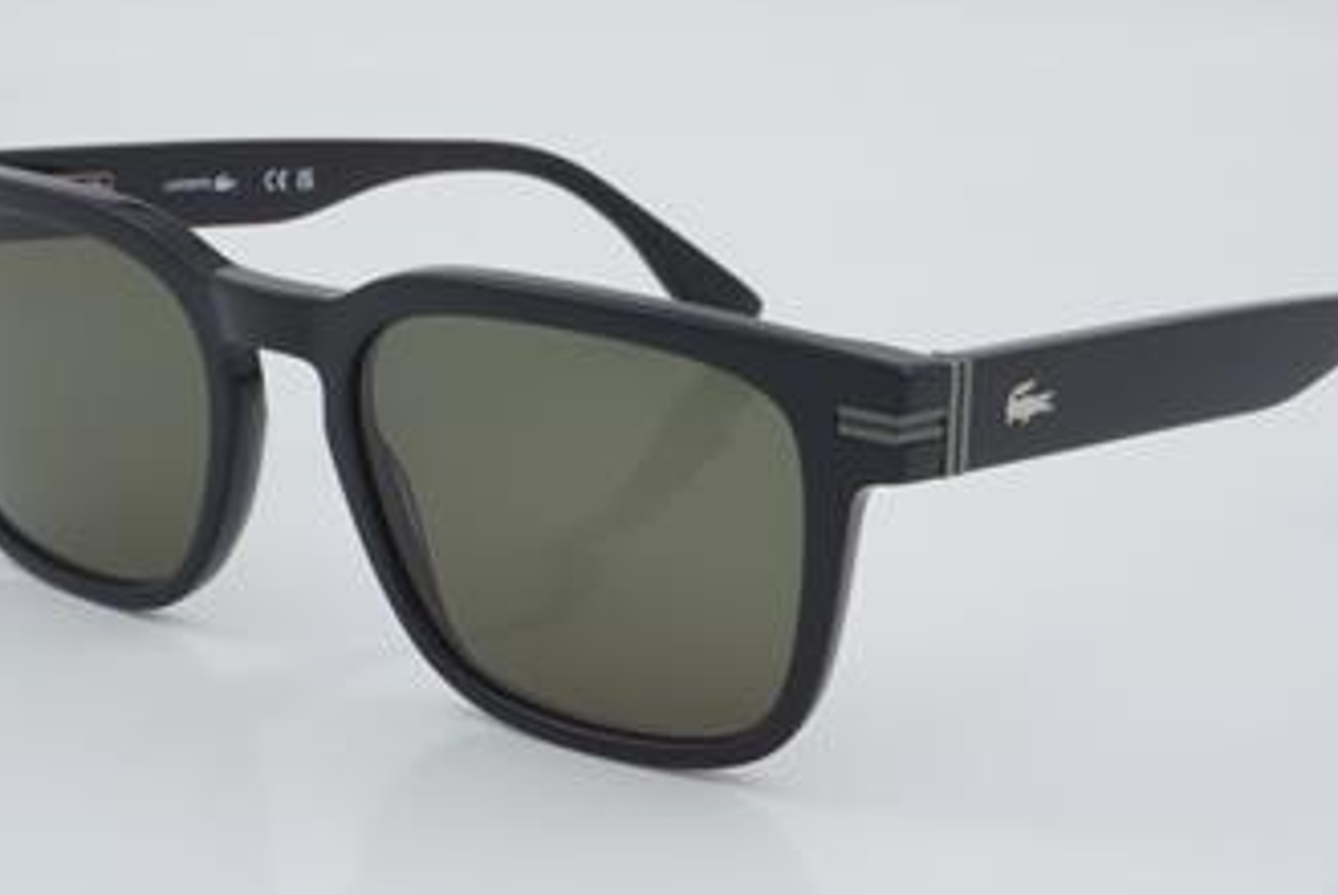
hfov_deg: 22.4
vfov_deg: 15.1
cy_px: 448
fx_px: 3385
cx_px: 671
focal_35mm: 91
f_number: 32
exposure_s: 1/3
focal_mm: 50
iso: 100
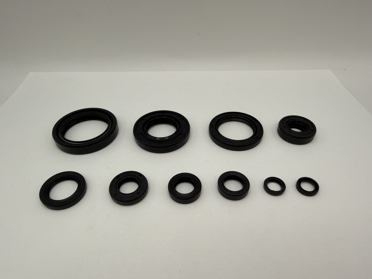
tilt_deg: -39.1
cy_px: 140
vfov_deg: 54.9
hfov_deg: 69.4
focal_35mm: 25
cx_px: 186
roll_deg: +1.8
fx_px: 269
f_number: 2.2
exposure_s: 1/507
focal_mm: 2.22
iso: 50
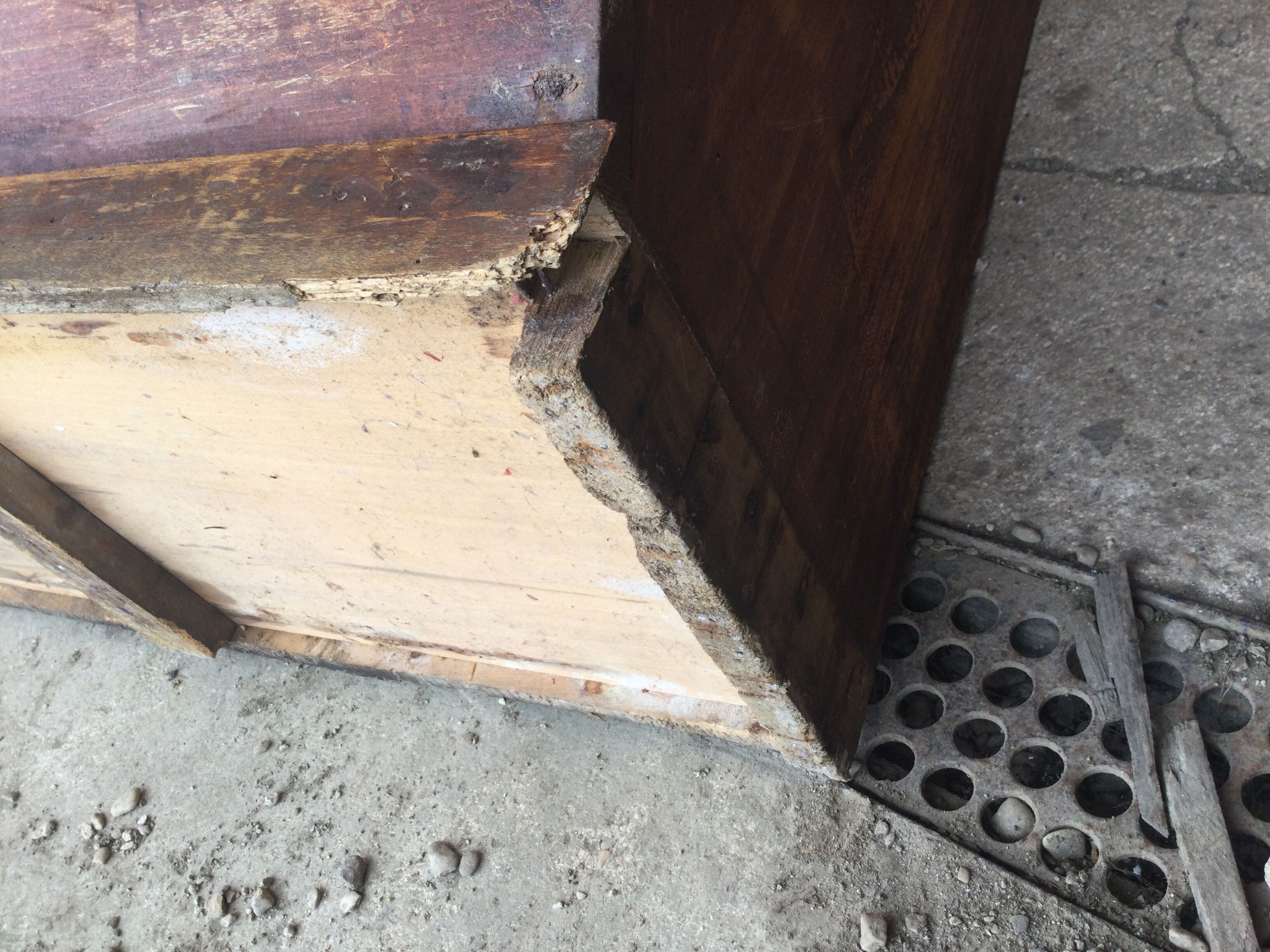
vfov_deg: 45.4
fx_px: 1137
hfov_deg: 58.4
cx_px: 635
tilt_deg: -46.8
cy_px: 476
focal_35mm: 31
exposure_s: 1/100
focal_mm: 3.3
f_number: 2.4
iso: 25
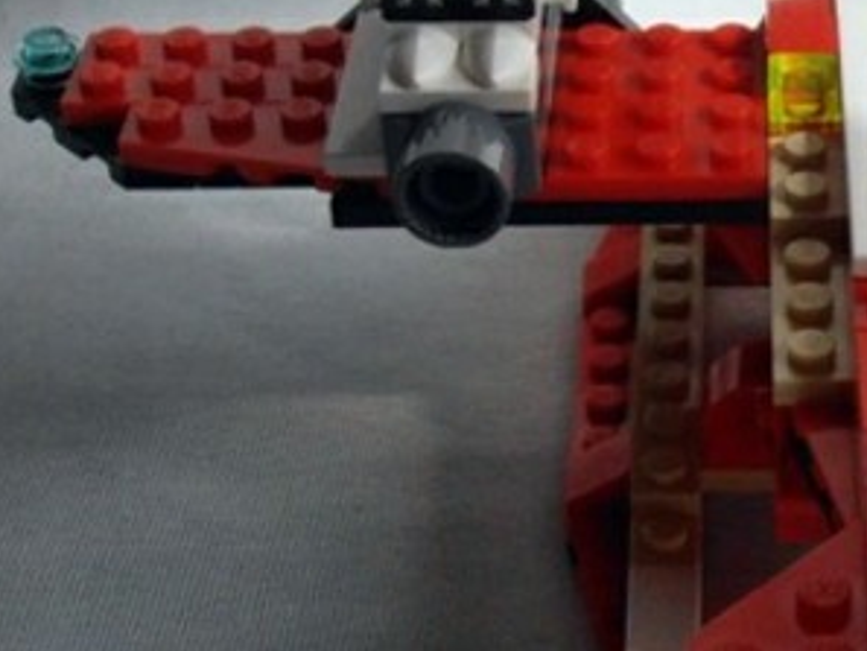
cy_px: 293
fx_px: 2806
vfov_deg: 13.2
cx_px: 920
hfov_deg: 17.1
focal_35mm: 112
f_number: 3.9
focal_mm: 6.61
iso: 80
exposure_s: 1/640
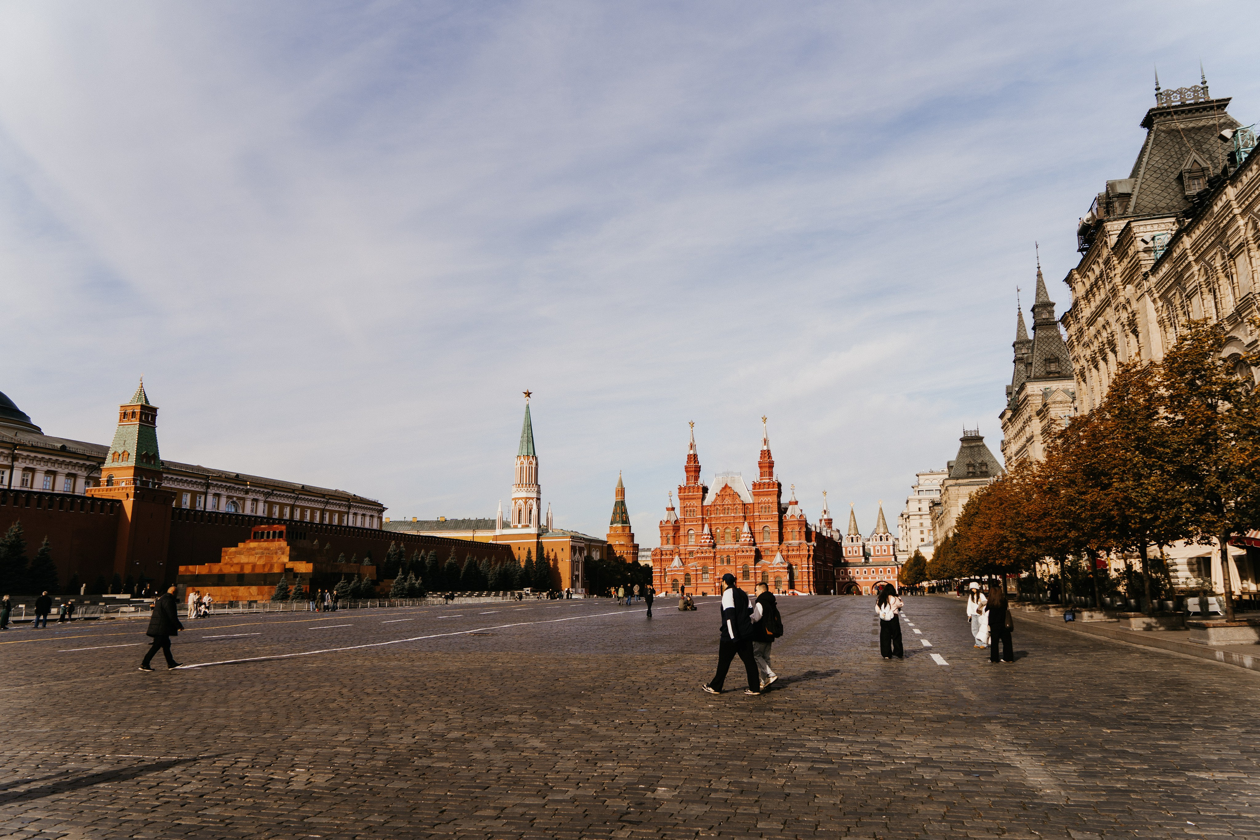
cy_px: 420
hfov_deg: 71.5
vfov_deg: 51.3
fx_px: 875
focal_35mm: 25
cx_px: 630
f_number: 4
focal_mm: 25
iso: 100
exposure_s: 1/500
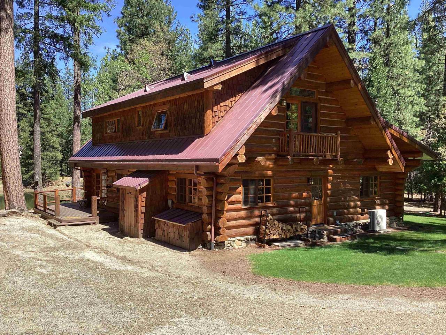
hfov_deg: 58.4
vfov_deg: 45.4
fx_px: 399
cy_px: 168
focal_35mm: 31
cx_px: 223
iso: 25
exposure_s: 1/482
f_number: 2.4
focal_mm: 3.3
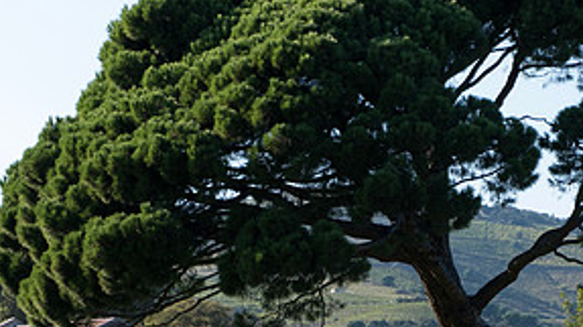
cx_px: 238
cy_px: 291
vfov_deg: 7.6
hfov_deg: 13.5
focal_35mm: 159
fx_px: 2456
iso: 160
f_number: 5.6
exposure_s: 1/200
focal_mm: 50
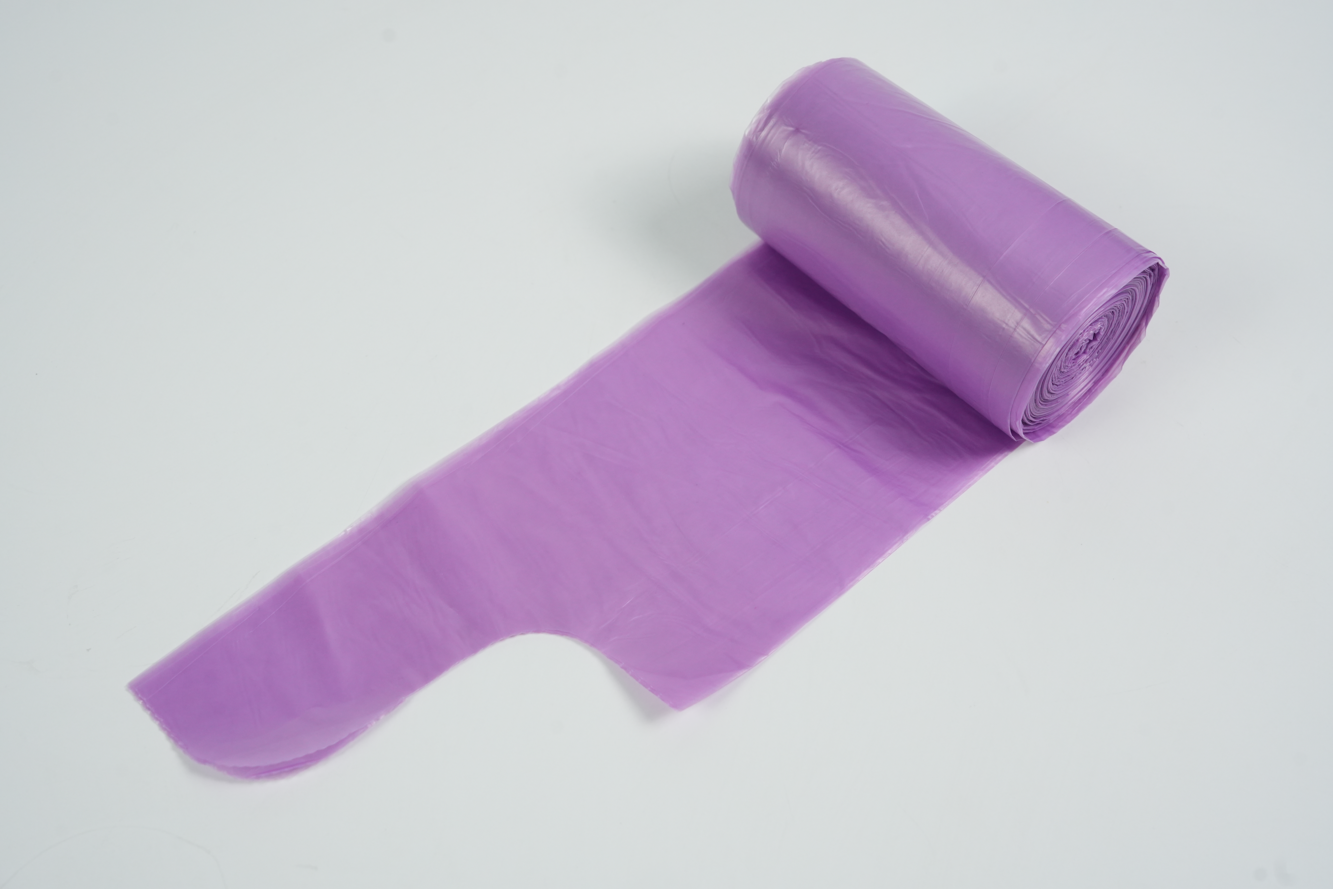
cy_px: 444
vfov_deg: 28.1
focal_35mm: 48
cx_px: 666
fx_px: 1777
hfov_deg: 41.1
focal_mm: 48
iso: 1600
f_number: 8
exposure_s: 1/400
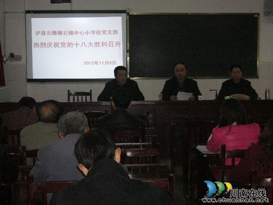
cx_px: 136
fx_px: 473
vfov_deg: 24.4
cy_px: 102
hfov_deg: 32.2
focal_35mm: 60
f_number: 3.6
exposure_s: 1/60
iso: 400
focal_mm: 9.9
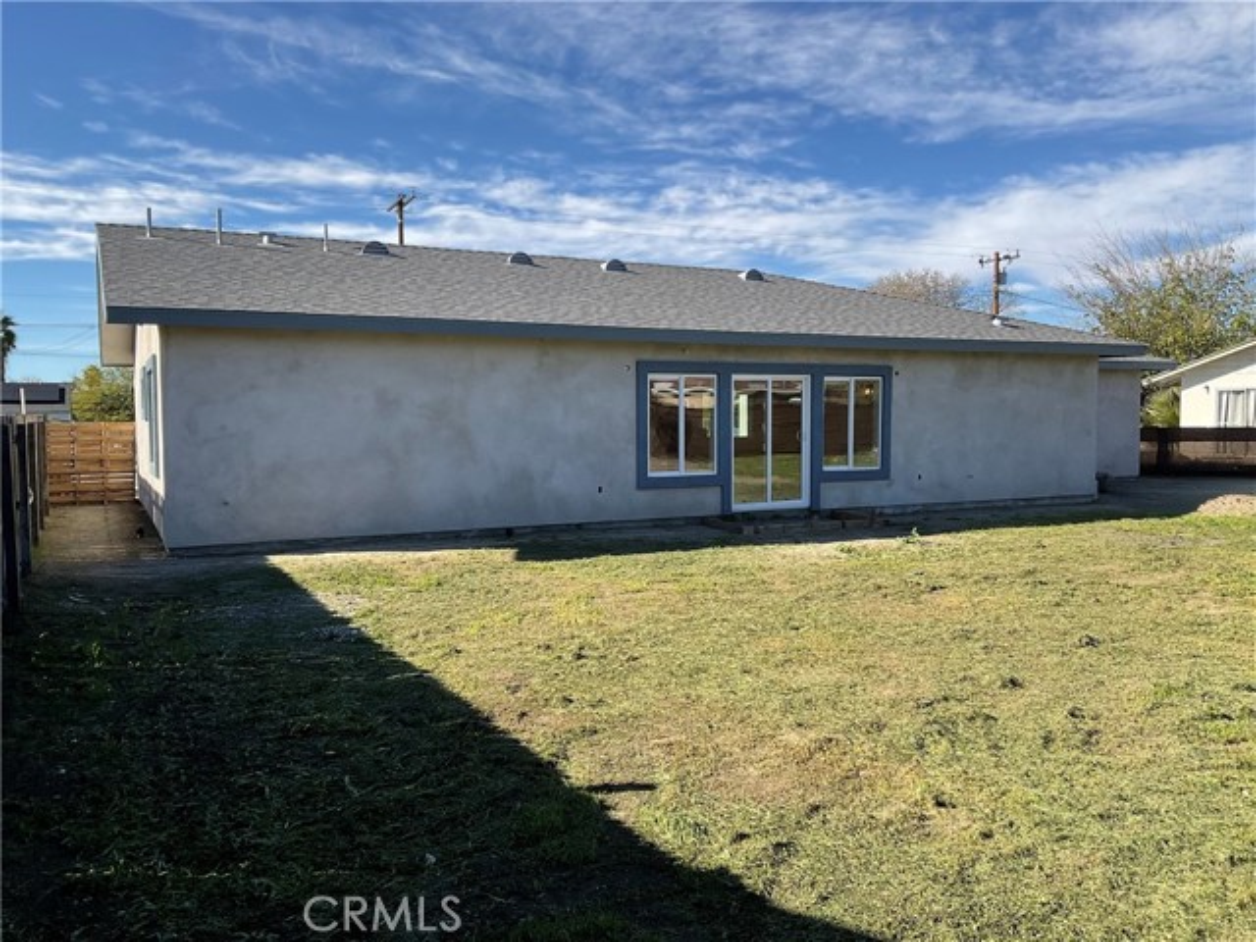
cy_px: 471
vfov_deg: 48.2
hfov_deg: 61.7
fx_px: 1052
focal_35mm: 29
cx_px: 628
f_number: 1.8
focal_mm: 3
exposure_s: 1/1534
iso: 16
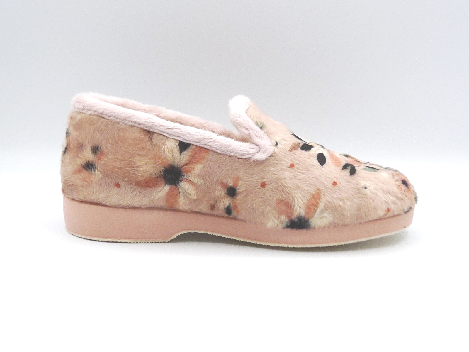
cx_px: 234
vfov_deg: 30.3
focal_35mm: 48
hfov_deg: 39.7
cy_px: 176
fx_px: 650
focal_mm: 4.8
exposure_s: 1/200
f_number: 5
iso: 100
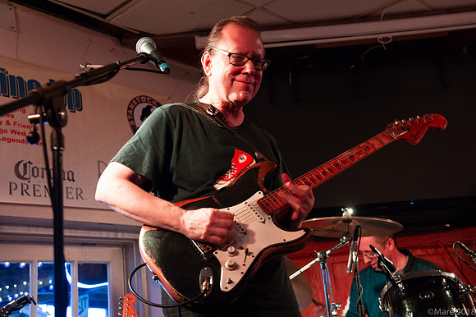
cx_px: 238
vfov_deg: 27.0
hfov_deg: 39.6
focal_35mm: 50
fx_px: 661
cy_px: 158
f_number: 6.3
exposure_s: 1/40
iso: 6400
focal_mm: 50
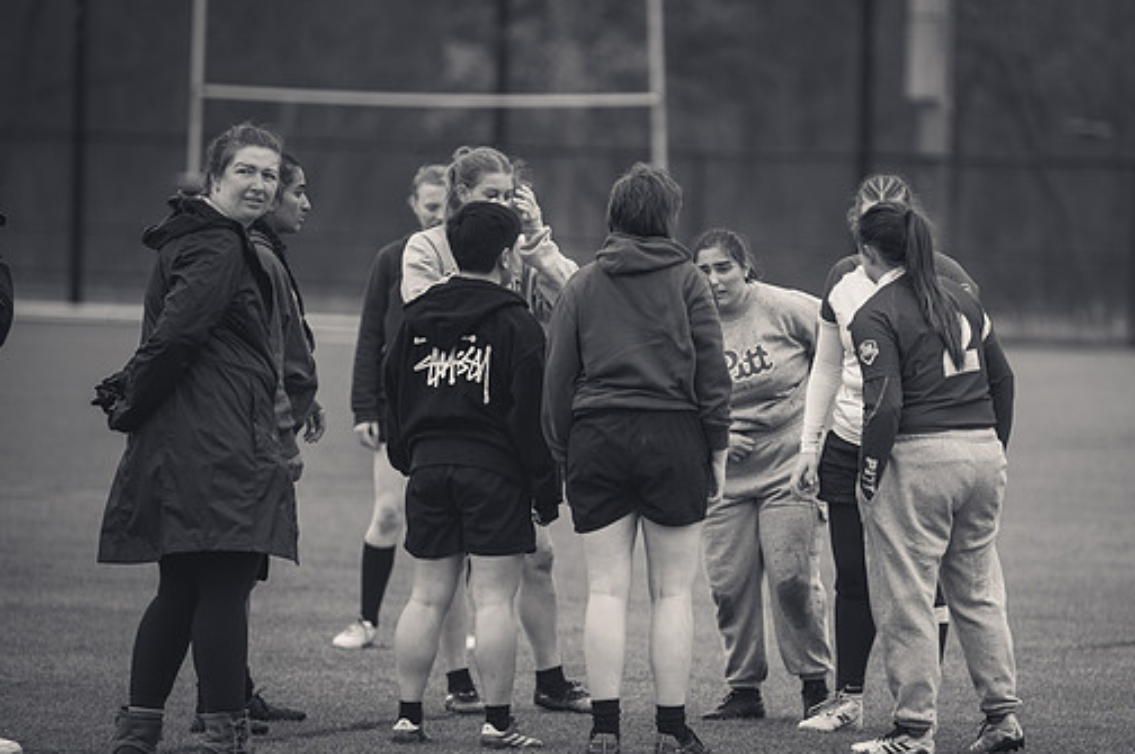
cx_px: 711
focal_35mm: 284
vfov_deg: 4.8
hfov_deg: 7.3
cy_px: 502
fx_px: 8945
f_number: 2.8
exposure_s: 1/800
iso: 320
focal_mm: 200
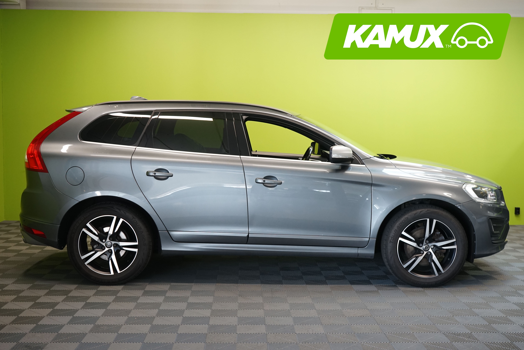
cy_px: 175
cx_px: 257
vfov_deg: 30.5
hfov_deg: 44.5
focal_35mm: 44
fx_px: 640
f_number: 6.3
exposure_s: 1/30
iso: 1250
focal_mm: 43
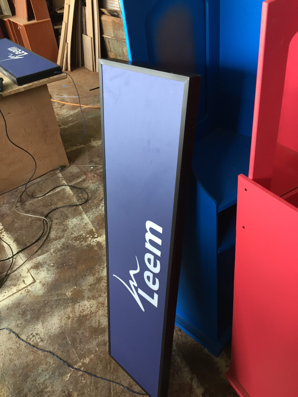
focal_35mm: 29
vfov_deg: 61.7
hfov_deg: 48.2
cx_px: 149
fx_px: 333
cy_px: 198
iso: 125
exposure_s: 1/33
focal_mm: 4.15
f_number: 2.2
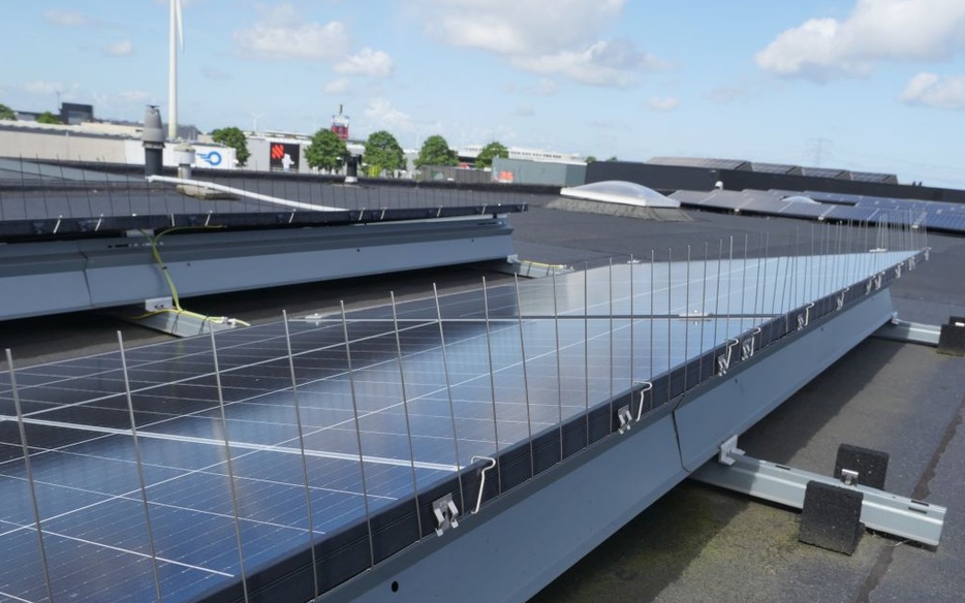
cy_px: 354
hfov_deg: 59.6
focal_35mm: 32
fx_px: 842
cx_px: 482
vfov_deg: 39.3
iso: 200
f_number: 8
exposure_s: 1/320
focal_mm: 15
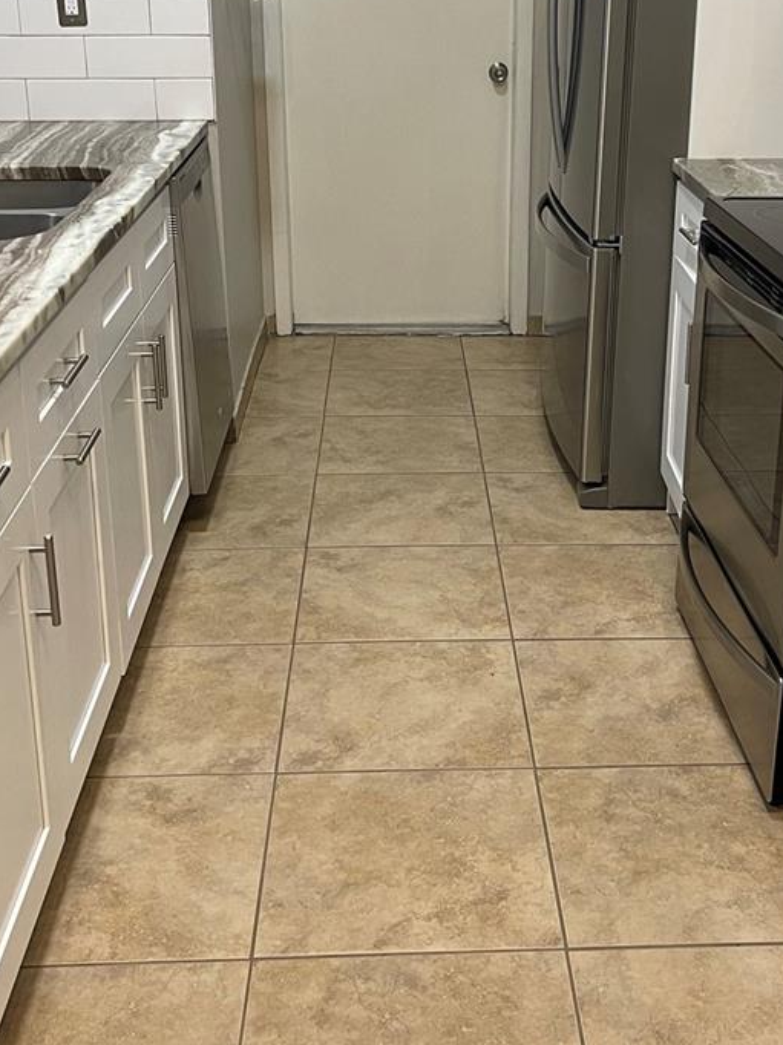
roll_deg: +0.2
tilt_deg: -17.9
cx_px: 463
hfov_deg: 32.8
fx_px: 1328
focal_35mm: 44
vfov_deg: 42.3
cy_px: 334
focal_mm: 5.1
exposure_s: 1/60
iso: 160
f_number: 1.6
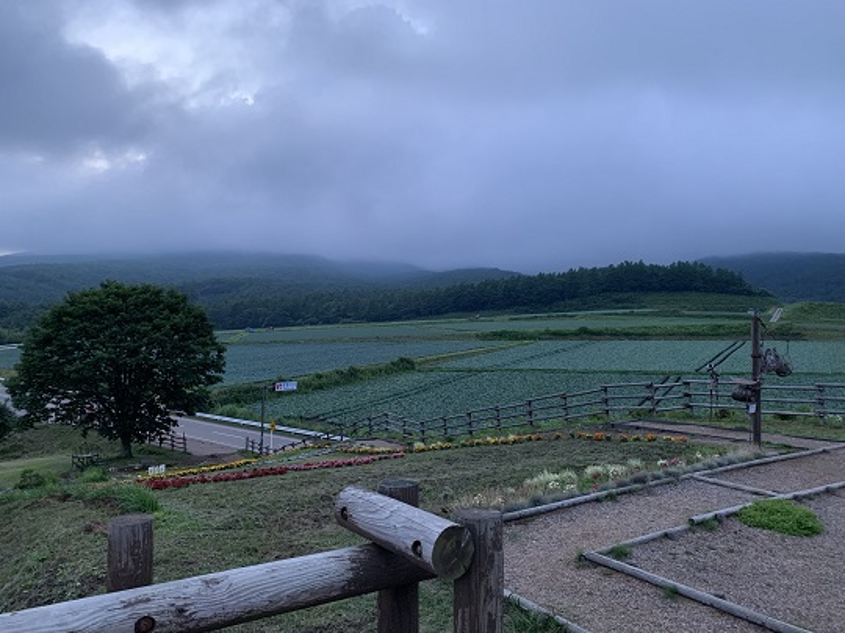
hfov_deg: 67.3
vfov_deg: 53.1
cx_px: 422
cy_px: 316
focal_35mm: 26
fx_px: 635
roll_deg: -0.9
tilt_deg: +1.7
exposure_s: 1/60
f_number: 1.8
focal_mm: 4.25
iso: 200
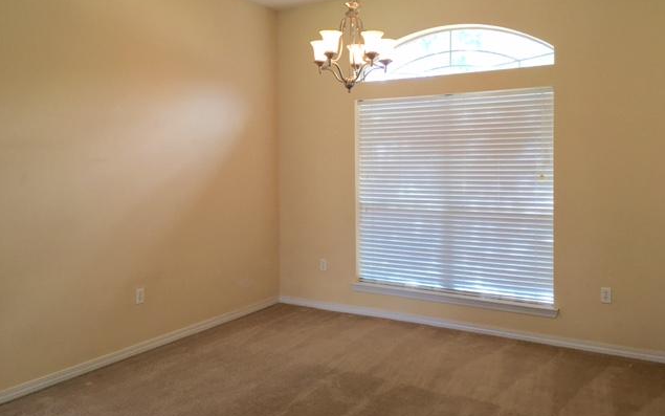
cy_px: 178
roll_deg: +0.3
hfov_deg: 61.2
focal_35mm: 31
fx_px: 562
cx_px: 332
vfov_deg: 40.5
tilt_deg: -1.4
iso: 32
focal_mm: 4.15
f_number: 2.2
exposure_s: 1/30
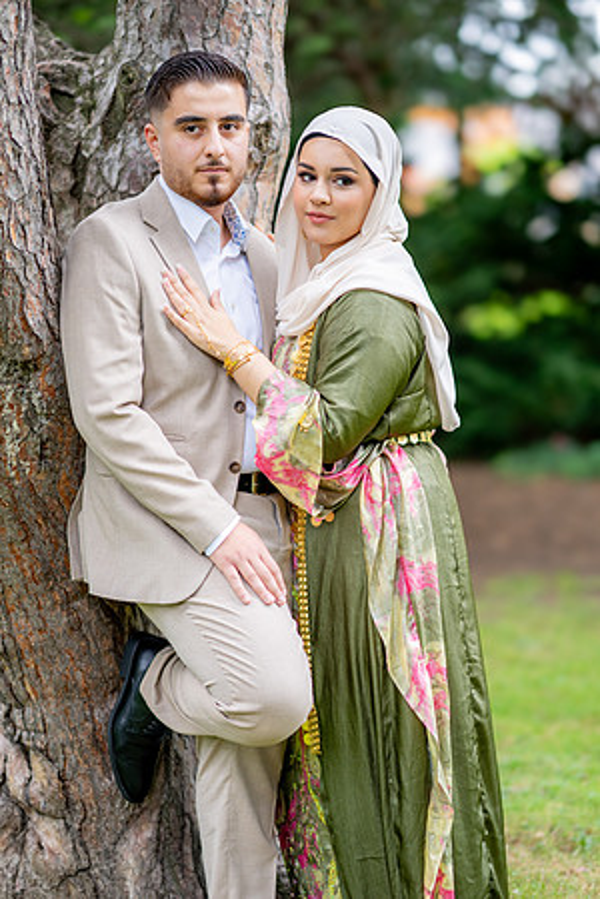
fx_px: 2125
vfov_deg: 23.9
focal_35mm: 85
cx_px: 300
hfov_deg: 16.1
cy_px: 450
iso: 100
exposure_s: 1/640
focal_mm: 85
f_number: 1.4
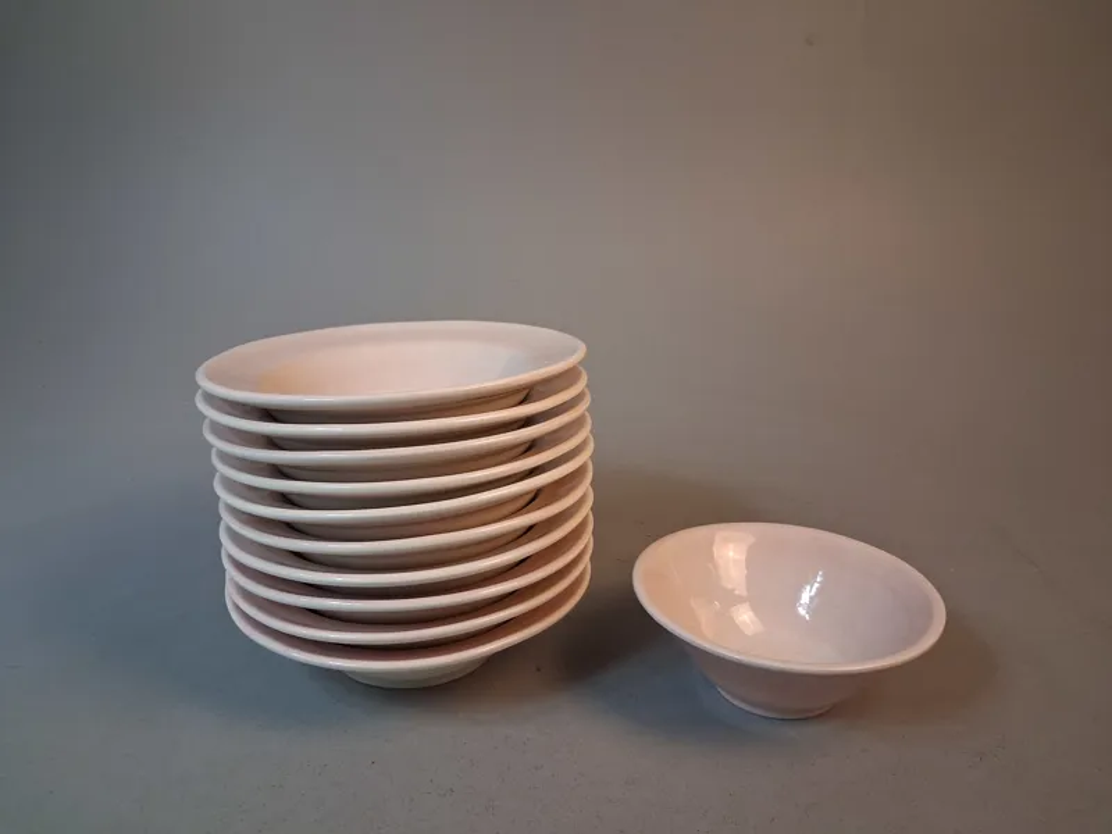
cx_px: 556
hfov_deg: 65.3
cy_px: 417
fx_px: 867
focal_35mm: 27
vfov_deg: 51.4
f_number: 1.8
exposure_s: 1/50
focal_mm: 4
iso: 250
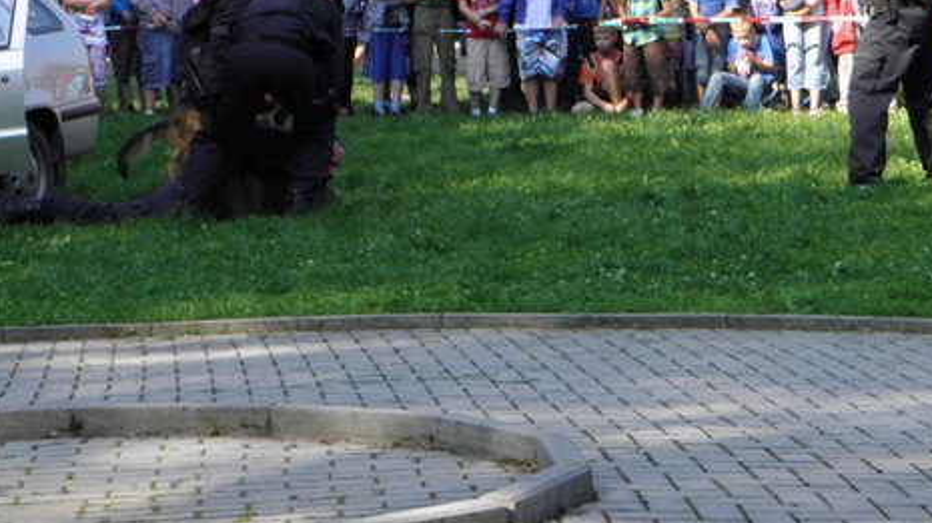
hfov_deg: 13.5
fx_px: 3927
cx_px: 569
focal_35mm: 159
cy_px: 58
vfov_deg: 7.6
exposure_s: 1/200
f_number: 4.7
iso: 100
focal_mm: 19
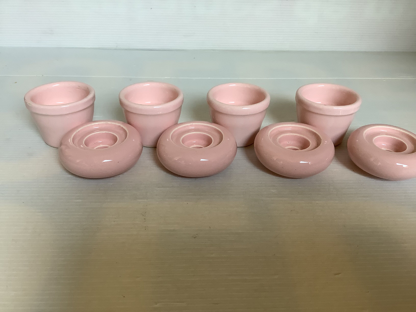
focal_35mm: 31
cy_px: 156
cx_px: 208
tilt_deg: -33.8
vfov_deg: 45.4
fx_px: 373
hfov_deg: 58.4
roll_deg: -0.8
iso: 80
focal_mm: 3.3
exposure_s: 1/50
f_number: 2.4
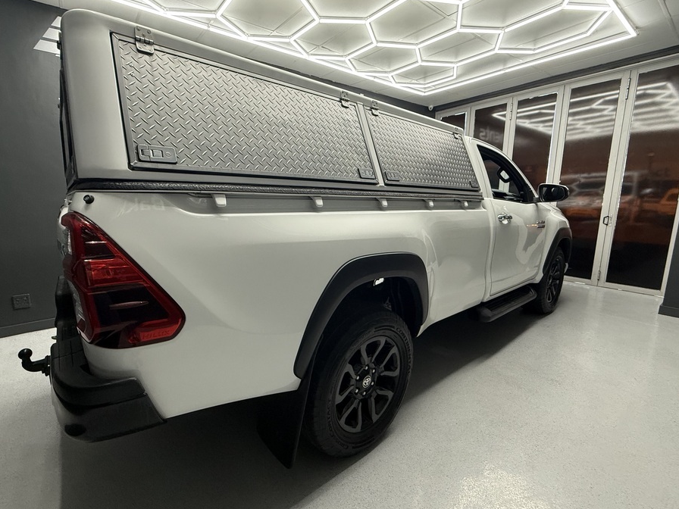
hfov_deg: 94.1
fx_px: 314
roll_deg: +0.1
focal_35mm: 16
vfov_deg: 78.1
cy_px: 248
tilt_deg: -9.2
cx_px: 302
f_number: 2.2
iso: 250
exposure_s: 1/100
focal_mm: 2.22
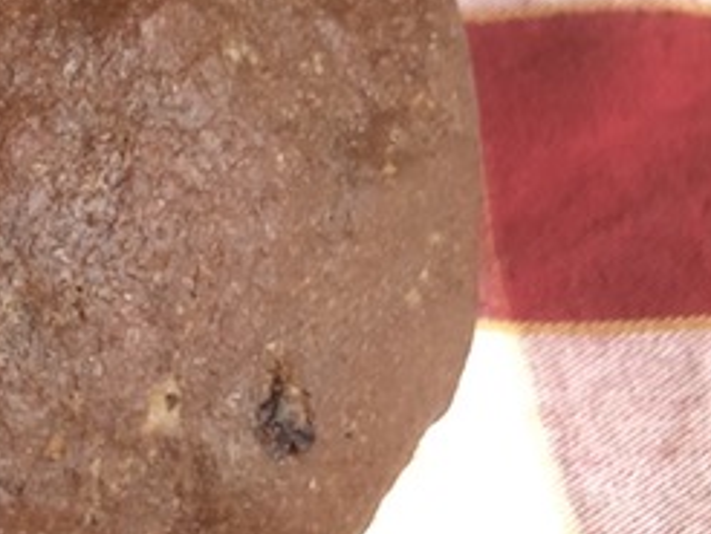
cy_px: 225
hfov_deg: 19.3
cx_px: -292
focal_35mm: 91
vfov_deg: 16.3
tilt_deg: -55.6
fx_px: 1871
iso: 100
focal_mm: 3.99
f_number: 1.8
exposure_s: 1/5
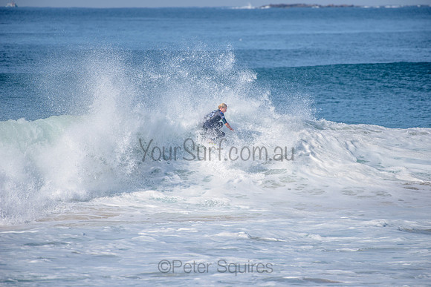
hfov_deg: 4.1
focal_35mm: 500
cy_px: 144
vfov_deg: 2.8
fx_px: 5987
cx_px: 216
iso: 180
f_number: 5.6
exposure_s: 1/2500
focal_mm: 500
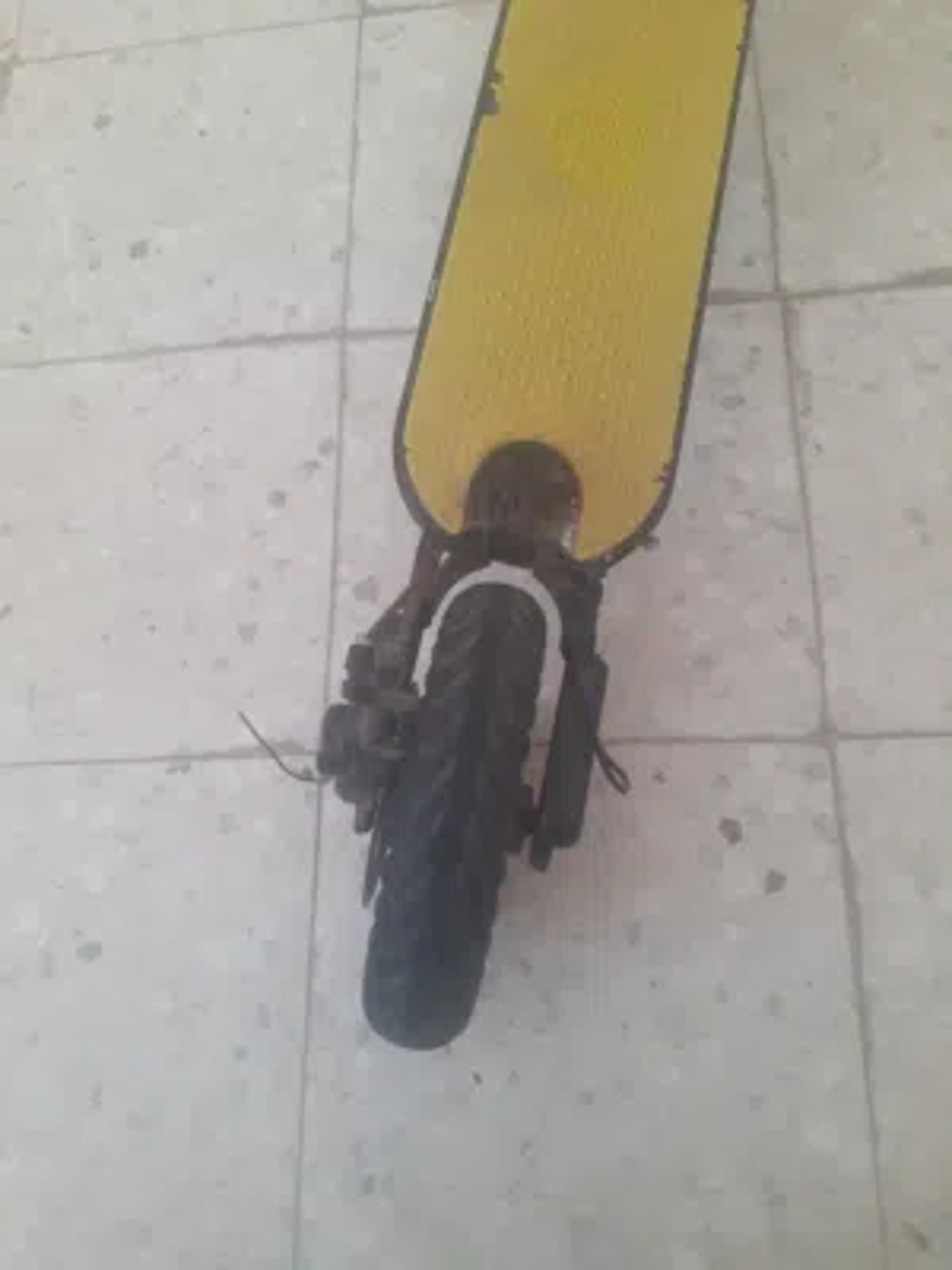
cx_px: 476
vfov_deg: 65.3
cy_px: 635
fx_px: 990
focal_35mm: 27
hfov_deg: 51.4
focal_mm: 3.6
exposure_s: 1/33
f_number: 1.9
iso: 200
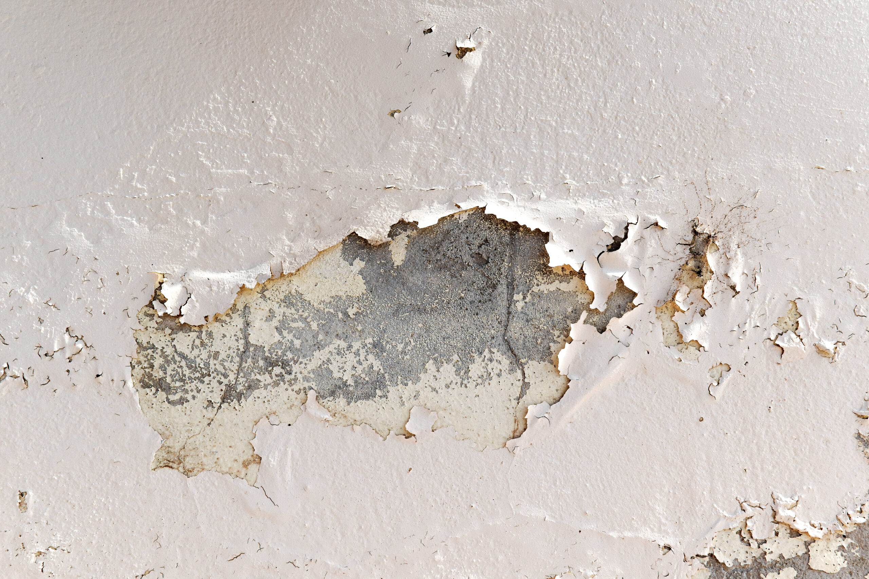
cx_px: 434
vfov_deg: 36.9
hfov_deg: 53.1
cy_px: 290
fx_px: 869
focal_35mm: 36
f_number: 9
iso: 200
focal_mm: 24
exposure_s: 1/800
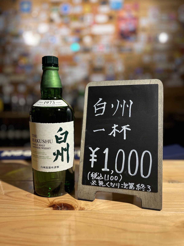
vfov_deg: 67.3
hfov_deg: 53.1
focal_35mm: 26
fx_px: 184
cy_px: 123
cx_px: 92
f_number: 1.6
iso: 80
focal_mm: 5.1
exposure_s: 1/120
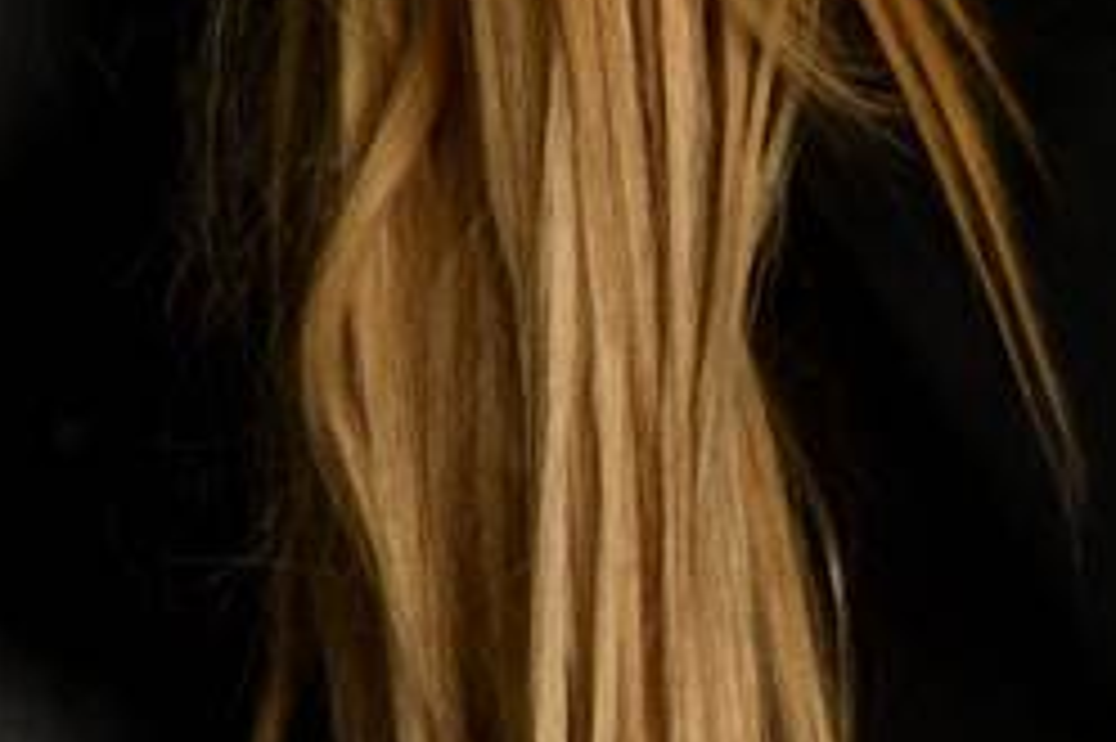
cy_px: 1412
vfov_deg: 2.6
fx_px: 16264
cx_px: 1575
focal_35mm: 525
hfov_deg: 3.9
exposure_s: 1/160
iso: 200
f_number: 10
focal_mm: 48
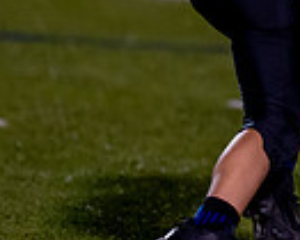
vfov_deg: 1.9
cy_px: -140
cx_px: 762
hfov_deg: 2.4
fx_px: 7135
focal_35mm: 803
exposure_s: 1/1000
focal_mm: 135
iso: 1600
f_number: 1.8
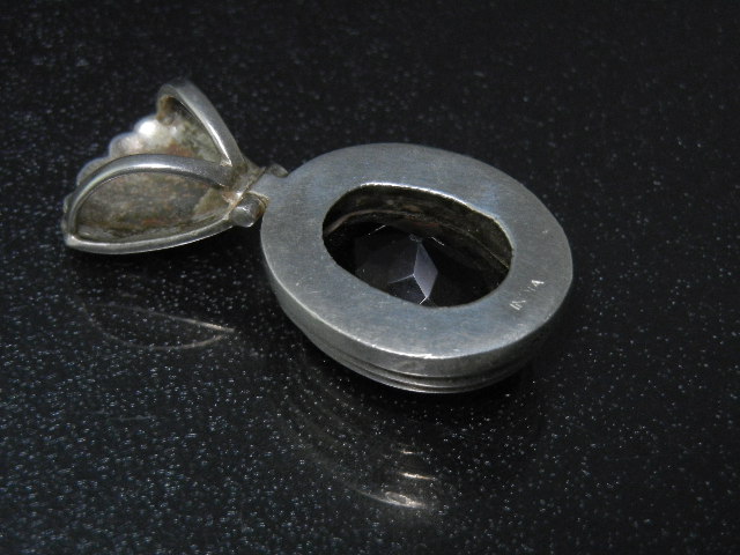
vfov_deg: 19.1
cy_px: 278
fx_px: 1646
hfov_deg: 25.3
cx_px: 370
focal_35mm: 77
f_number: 8.6
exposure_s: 1/30
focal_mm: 13.9
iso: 800
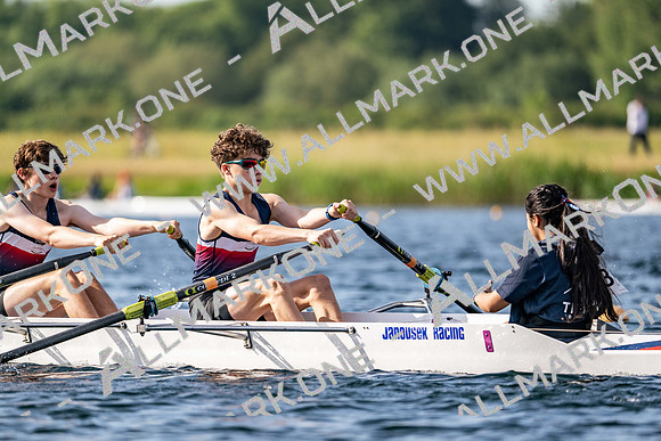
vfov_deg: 3.4
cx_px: 330
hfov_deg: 5.2
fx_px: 7346
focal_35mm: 400
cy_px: 220
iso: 360
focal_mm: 400
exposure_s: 1/2500
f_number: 4.5
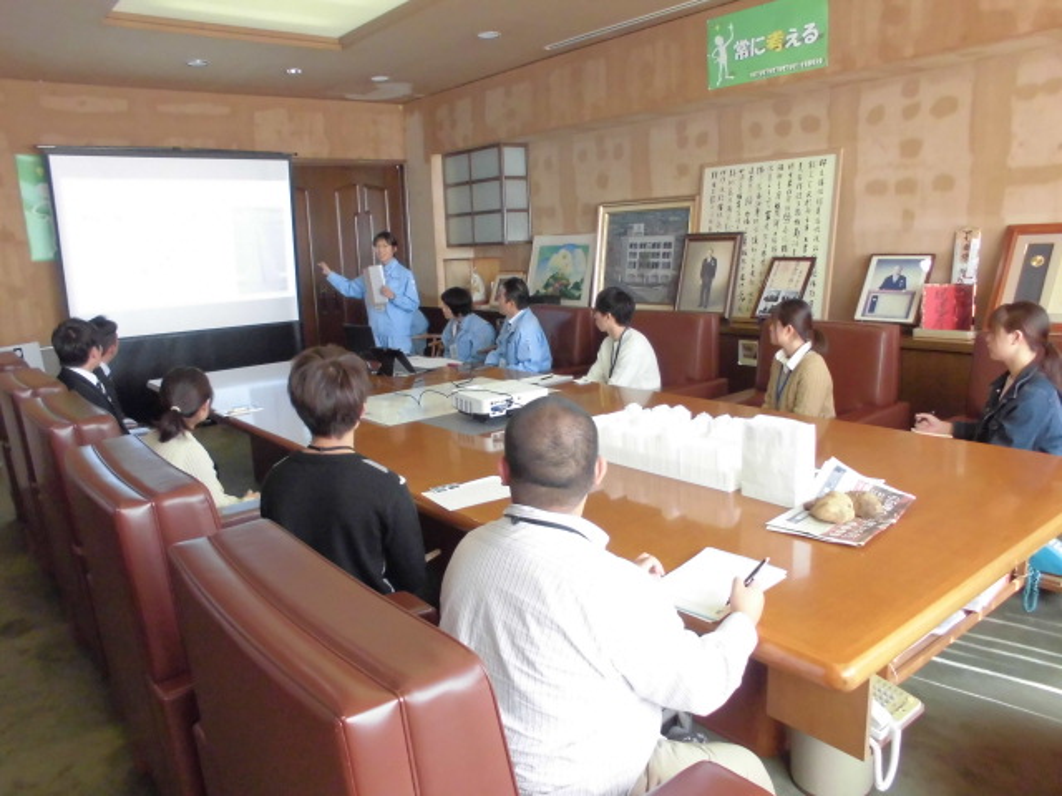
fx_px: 798
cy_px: 398
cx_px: 531
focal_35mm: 26
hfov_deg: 67.3
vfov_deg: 53.1
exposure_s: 1/60
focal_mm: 4.6
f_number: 3.5
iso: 400
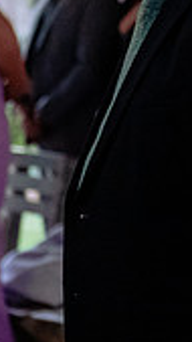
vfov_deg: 10.0
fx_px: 1956
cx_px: 234
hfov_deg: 5.6
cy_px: 64
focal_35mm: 216
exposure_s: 1/125
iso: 6400
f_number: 2.8
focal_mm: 60
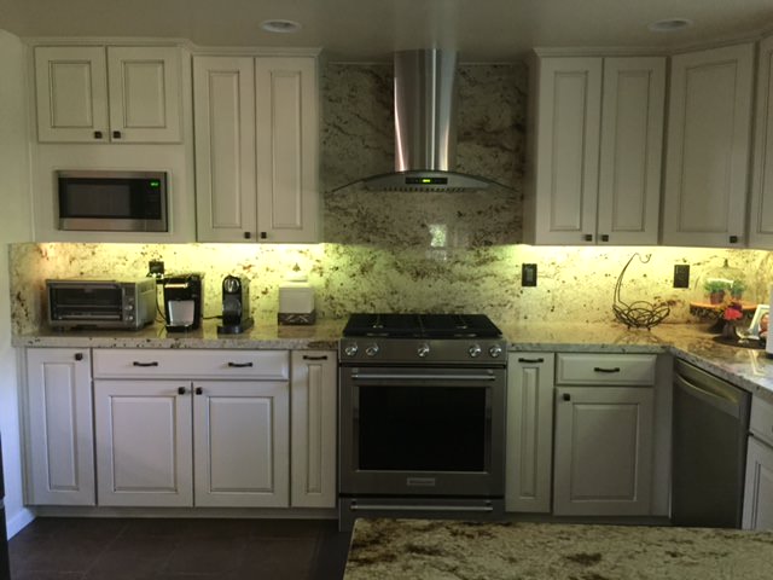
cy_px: 290
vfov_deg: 48.2
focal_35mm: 29
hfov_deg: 61.7
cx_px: 386
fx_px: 648
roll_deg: -1.9
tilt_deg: -7.3
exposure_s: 1/20
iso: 250
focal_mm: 4.15
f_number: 2.2
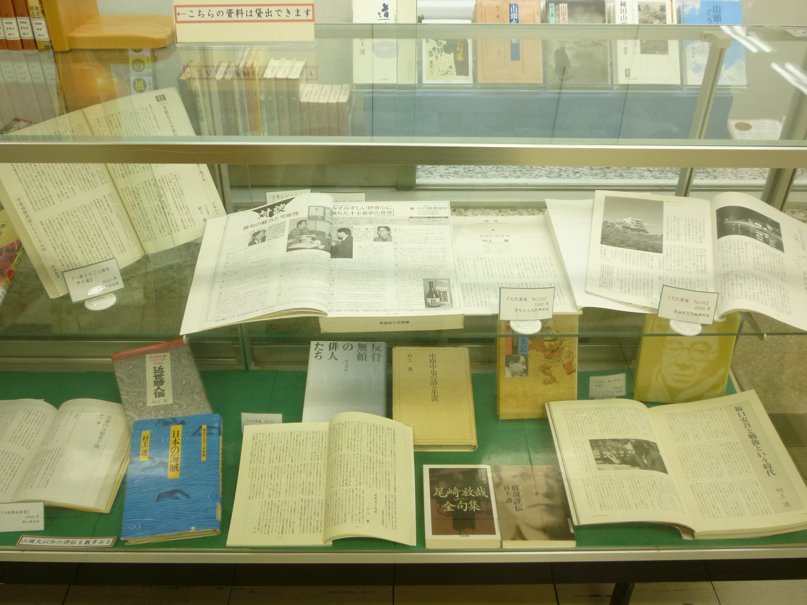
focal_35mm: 30
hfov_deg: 60.0
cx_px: 412
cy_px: 306
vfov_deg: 46.8
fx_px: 699
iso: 200
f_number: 3.3
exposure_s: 1/30
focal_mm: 5.2
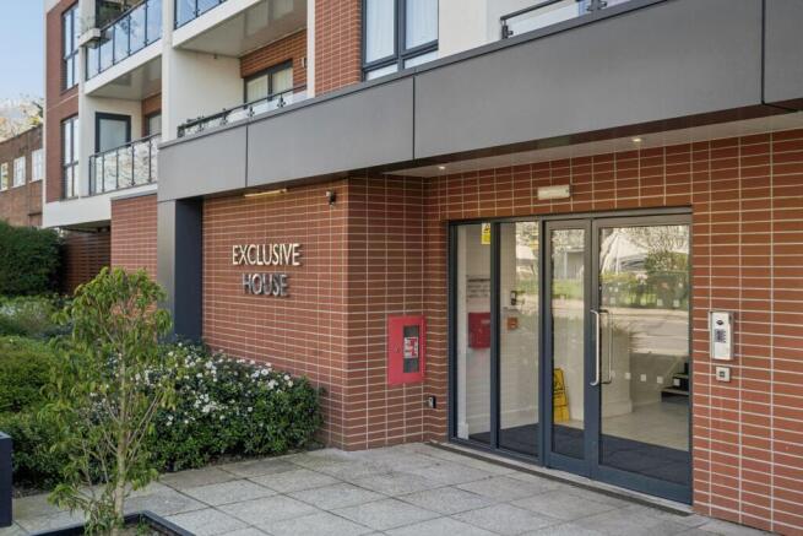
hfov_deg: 54.4
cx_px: 402
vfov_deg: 37.9
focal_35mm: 35
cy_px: 268
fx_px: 781
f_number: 8
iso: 320
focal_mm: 35
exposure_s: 1/500
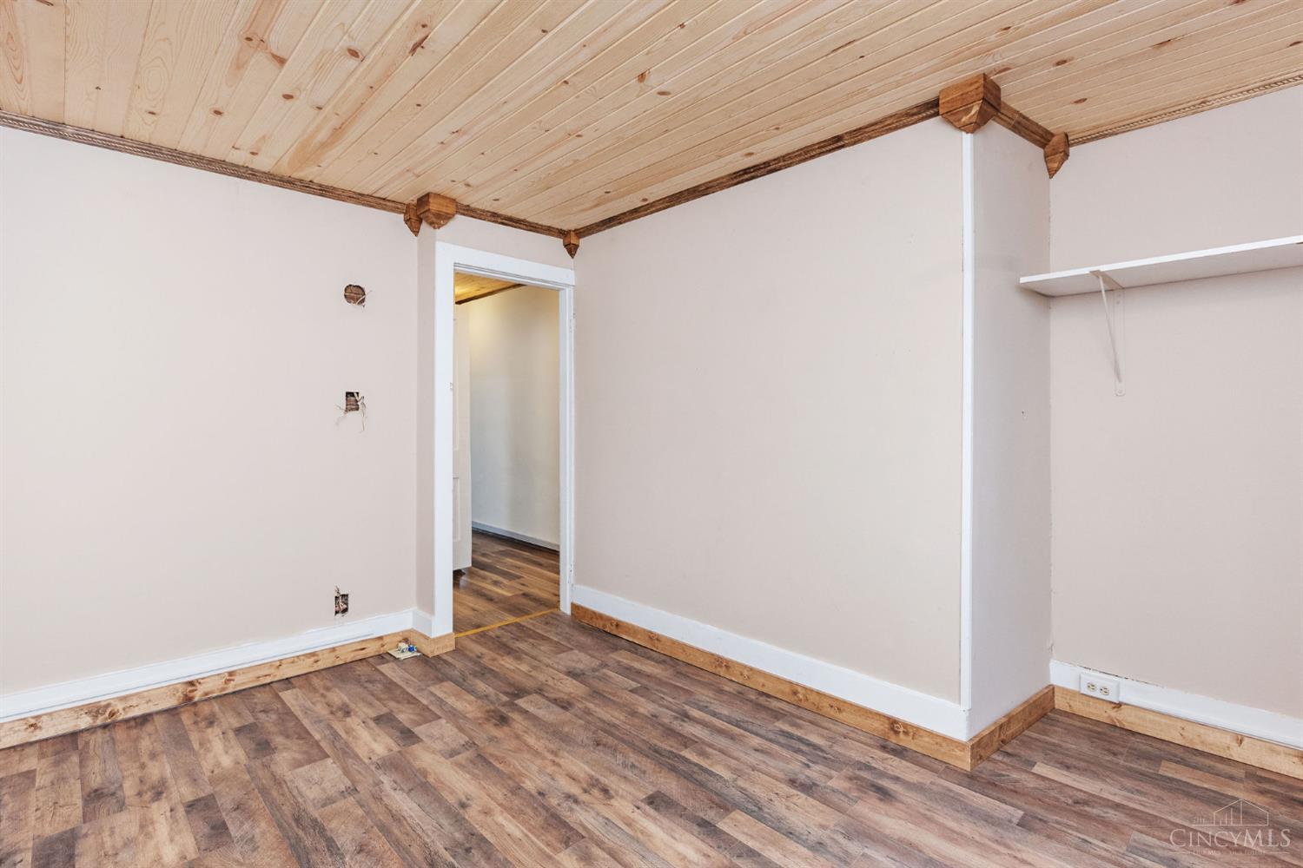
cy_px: 434
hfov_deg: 93.3
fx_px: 615
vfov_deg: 70.4
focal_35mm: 17
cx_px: 652
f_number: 5.6
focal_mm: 17
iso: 640
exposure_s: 1/200
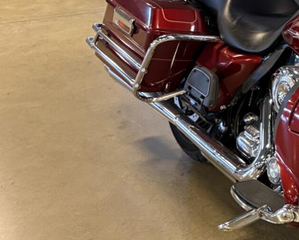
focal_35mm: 80
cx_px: 451
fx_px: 709
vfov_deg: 19.2
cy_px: 90
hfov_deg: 20.4
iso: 320
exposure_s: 1/60
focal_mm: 5.96
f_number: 1.6
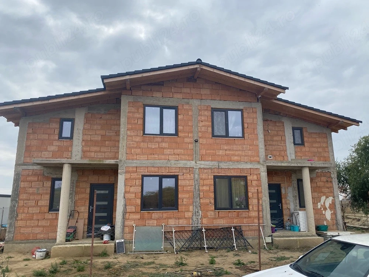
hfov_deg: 67.3
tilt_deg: +12.2
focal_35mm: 26
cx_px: 184
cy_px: 138
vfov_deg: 53.1
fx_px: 277
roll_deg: +0.8
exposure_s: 1/2268
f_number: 1.8
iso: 32
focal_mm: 4.25
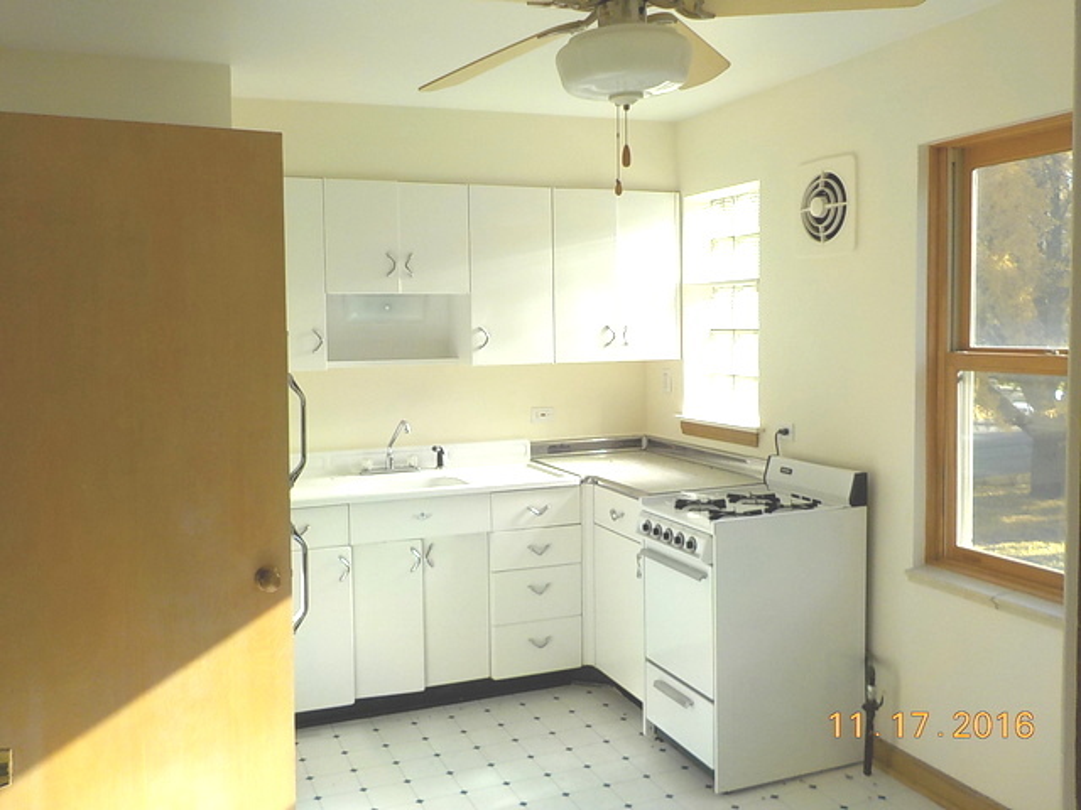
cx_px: 540
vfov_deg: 46.8
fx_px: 937
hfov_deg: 60.0
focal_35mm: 30
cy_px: 405
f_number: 3.3
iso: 125
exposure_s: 1/500
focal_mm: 4.1
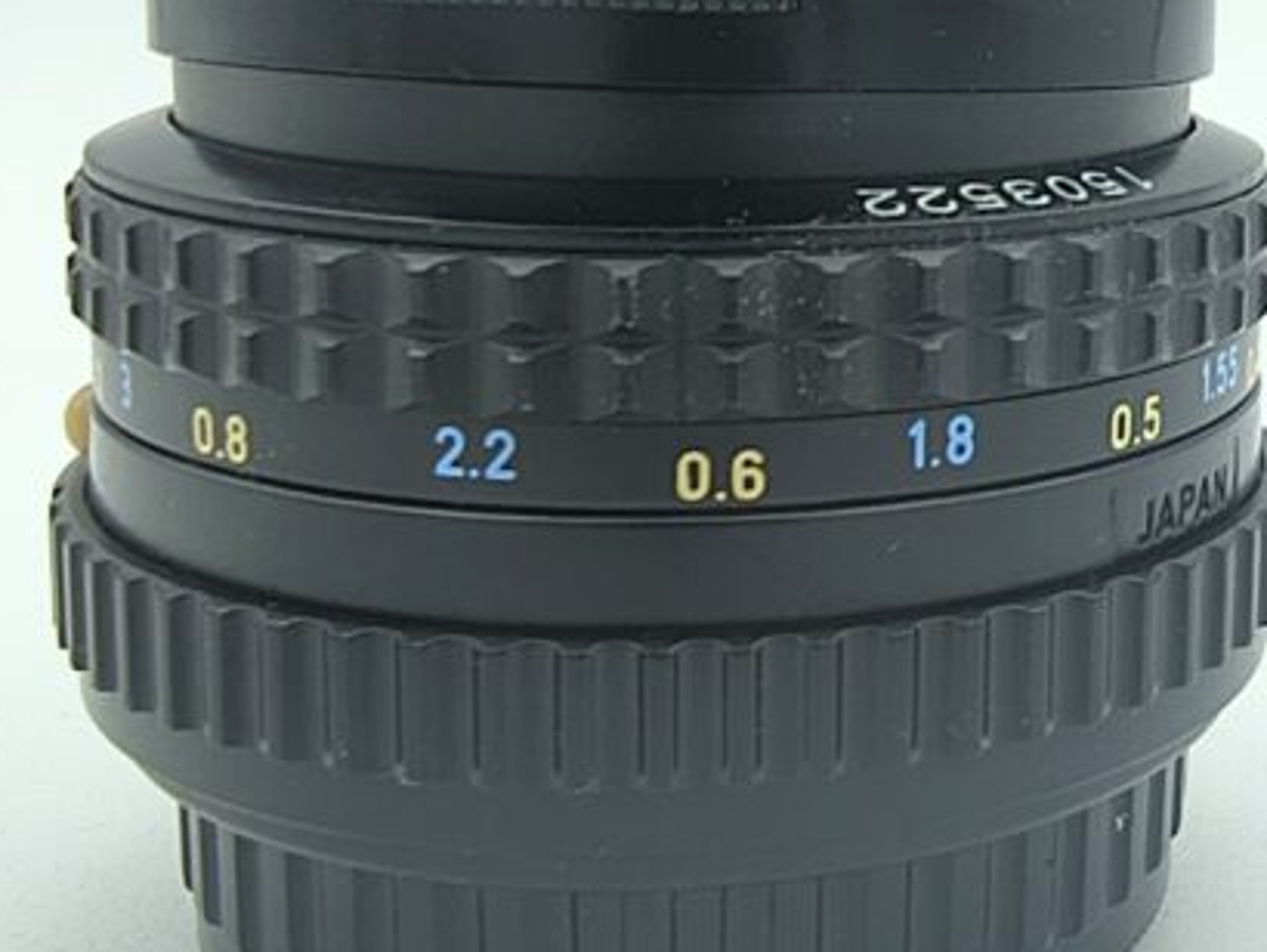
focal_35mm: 30
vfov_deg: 46.7
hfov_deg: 59.9
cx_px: 674
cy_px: 539
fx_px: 1099
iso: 100
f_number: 2
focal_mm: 1.83
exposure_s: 1/102
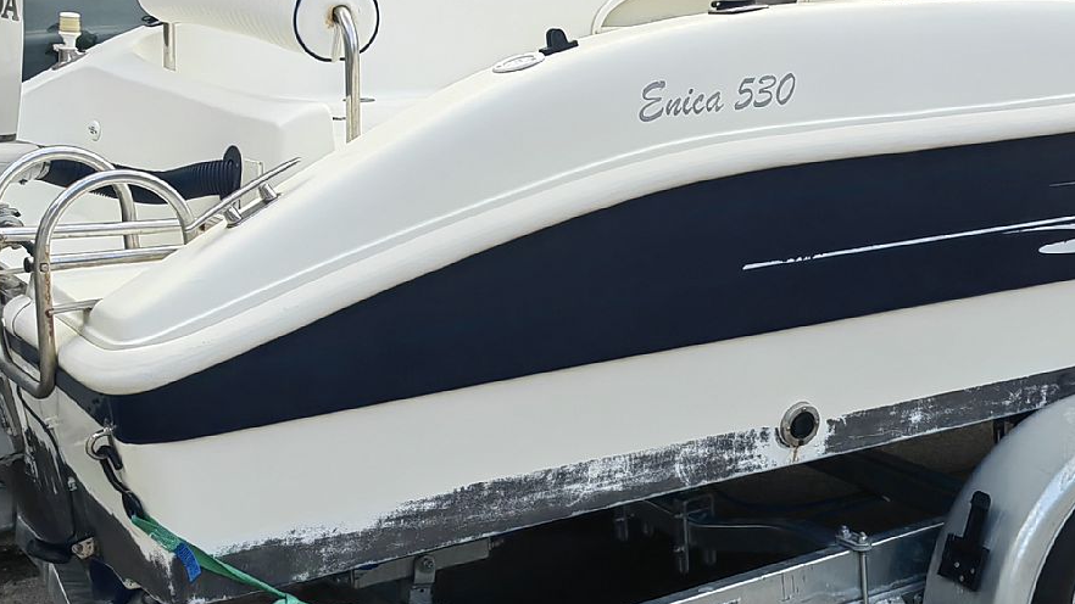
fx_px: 1824
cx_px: 689
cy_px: 180
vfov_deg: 18.7
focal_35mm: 64
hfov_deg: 32.6
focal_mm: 5.54
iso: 50
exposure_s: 1/429
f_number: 1.8
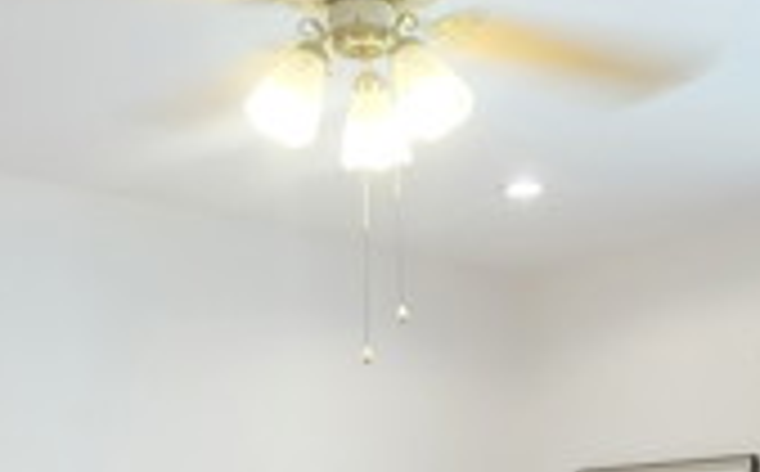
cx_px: 400
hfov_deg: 23.9
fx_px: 1799
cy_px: 832
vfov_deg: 13.5
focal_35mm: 87
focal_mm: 16
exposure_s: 1/30
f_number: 4
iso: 1600
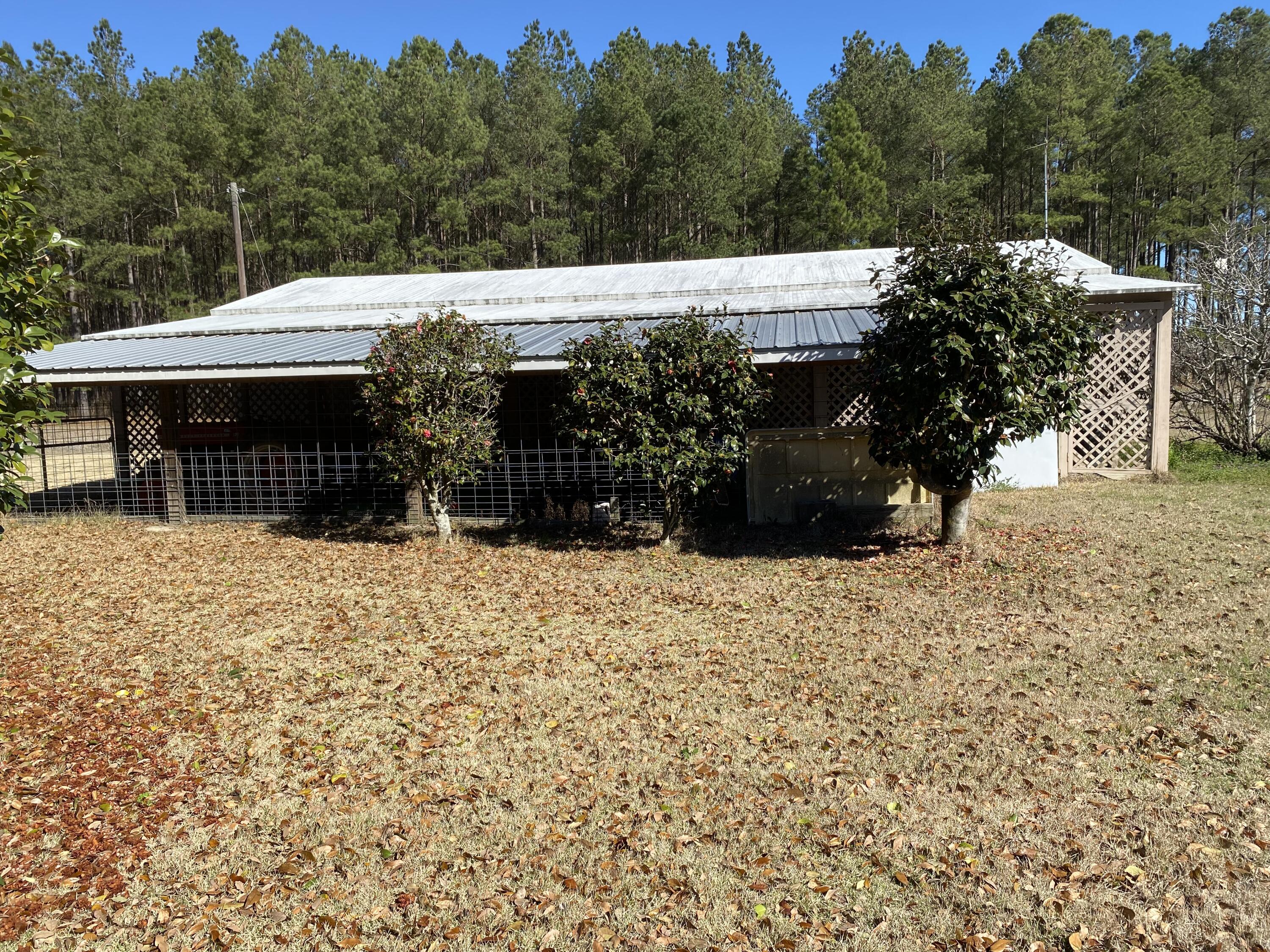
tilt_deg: -7.0
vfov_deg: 53.1
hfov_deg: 67.3
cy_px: 476
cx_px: 635
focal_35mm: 26
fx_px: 954
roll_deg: +2.7
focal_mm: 4.25
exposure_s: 1/2183
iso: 32
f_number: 1.8
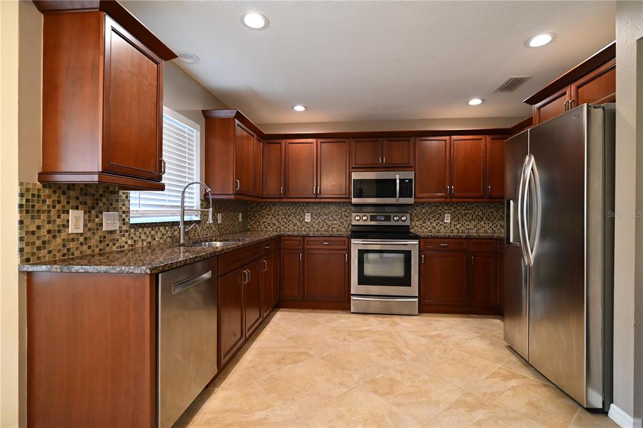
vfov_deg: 72.0
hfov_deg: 95.0
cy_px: 214
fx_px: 295
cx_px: 322
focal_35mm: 16
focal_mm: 16.5
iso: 3600
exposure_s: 1/60
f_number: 4
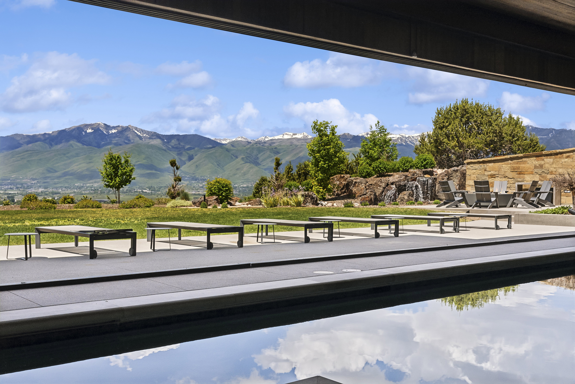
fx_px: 646
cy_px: 192
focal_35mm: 40
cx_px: 288
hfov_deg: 48.0
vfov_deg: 33.1
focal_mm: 40.4
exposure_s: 1/3200
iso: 640
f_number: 6.3
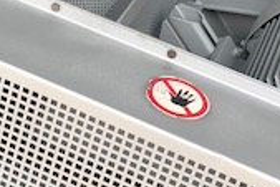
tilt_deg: -20.2
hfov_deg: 18.5
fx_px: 856
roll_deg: +2.0
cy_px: -41
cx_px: 103
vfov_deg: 12.2
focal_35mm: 110
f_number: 1.8
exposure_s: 1/40
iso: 25
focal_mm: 3.99
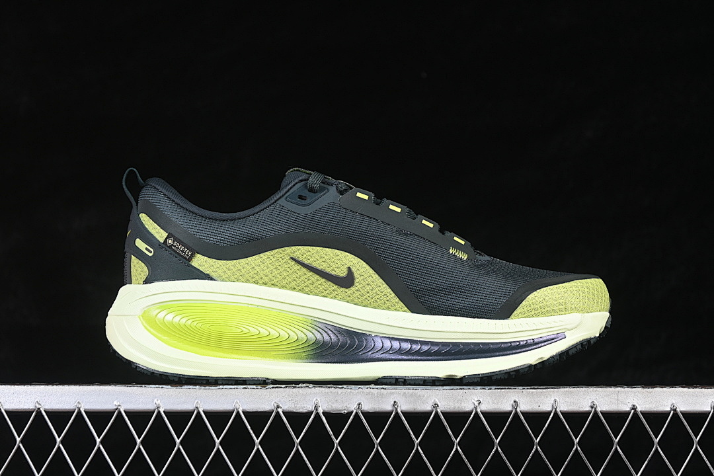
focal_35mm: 75
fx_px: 1487
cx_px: 357
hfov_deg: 27.0
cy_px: 238
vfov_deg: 18.2
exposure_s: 1/60
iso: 160
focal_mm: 50
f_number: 6.3
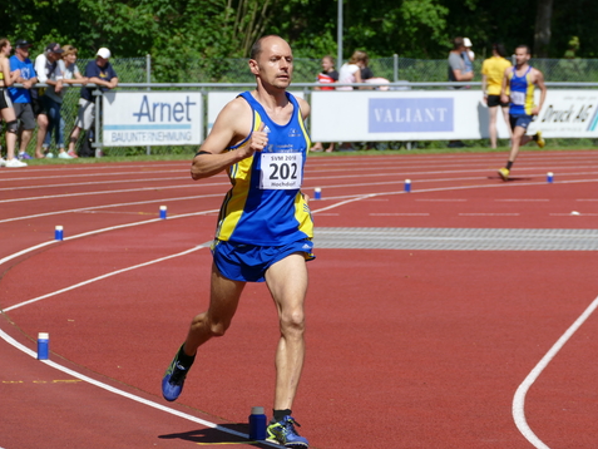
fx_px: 4061
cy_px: 224
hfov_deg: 8.4
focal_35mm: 235
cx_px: 271
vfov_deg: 6.3
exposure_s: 1/1300
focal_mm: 78.73
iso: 125
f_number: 4
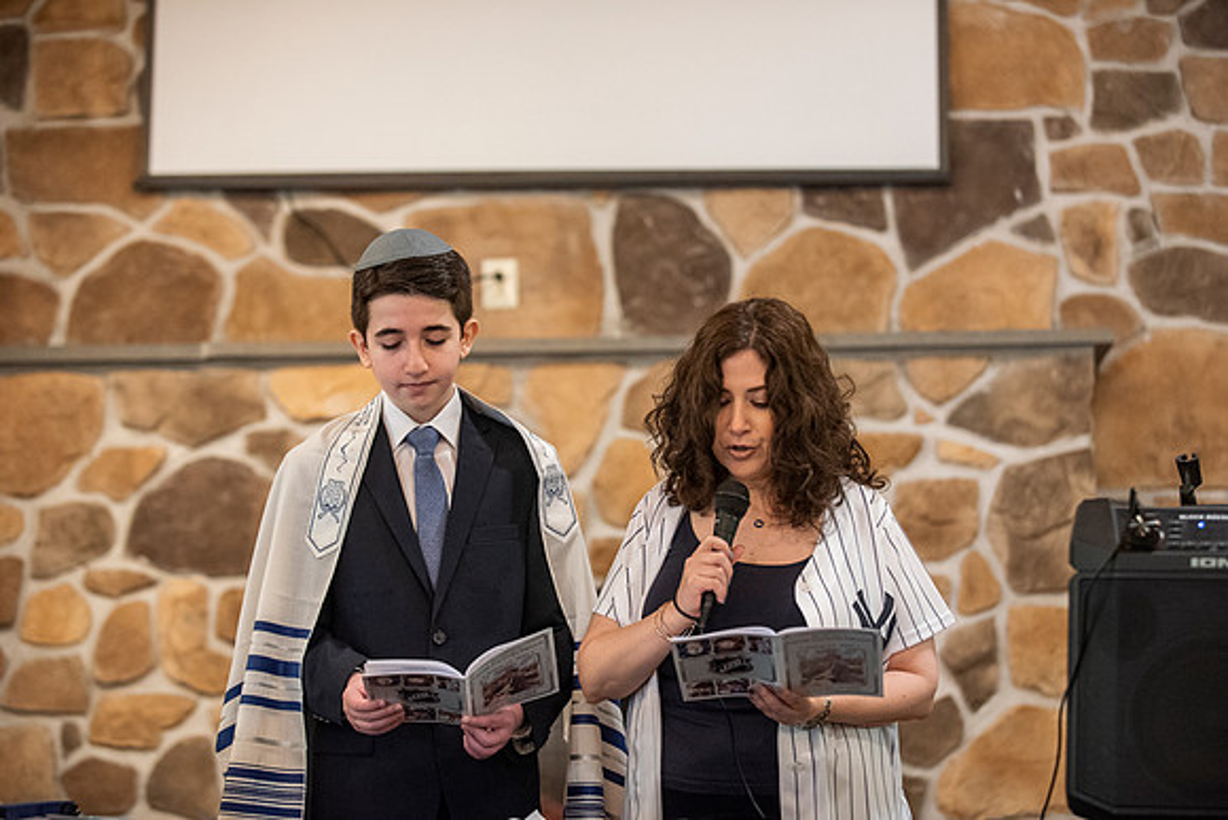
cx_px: 632
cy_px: 398
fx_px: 3019
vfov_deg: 15.5
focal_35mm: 88
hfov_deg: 23.0
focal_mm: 86
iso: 3200
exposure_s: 1/60
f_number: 2.8
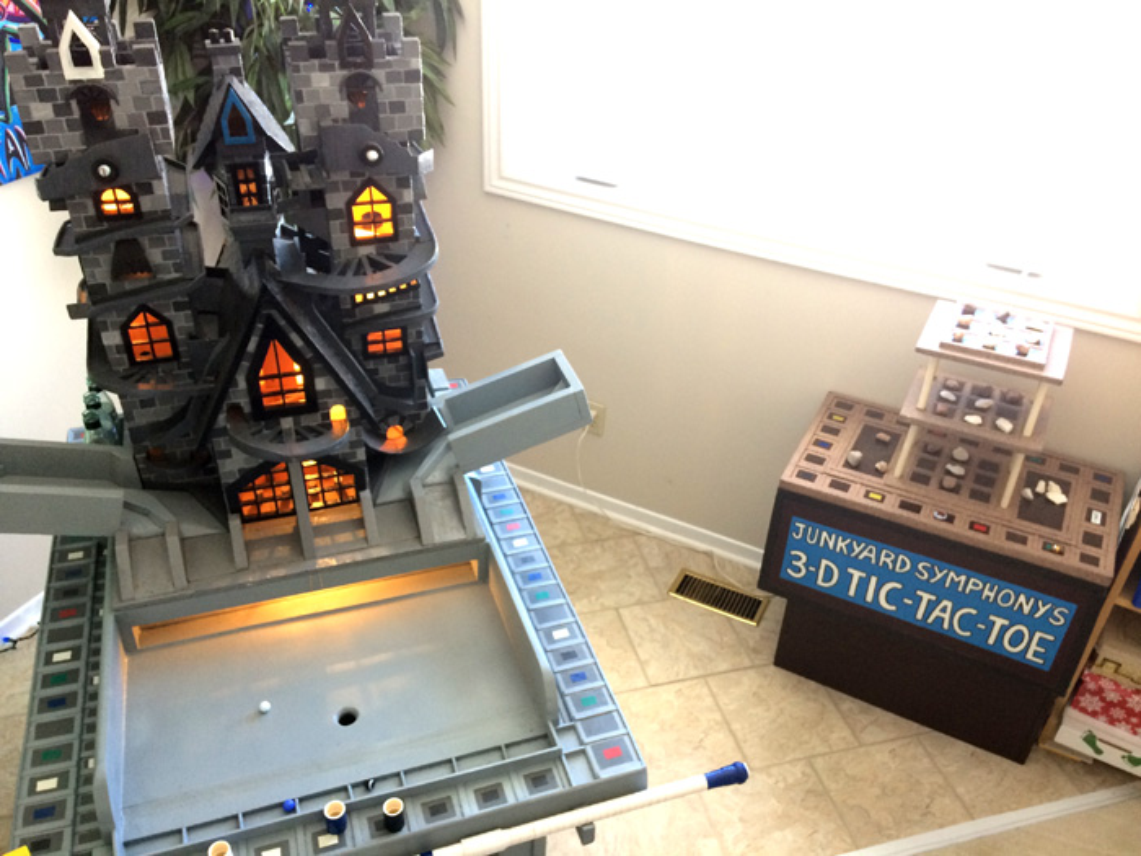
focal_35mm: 29
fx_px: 956
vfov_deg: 48.2
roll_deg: -2.7
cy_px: 428
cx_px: 570
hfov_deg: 61.7
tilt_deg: -35.3
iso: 50
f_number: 2.2
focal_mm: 4.15
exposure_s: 1/30
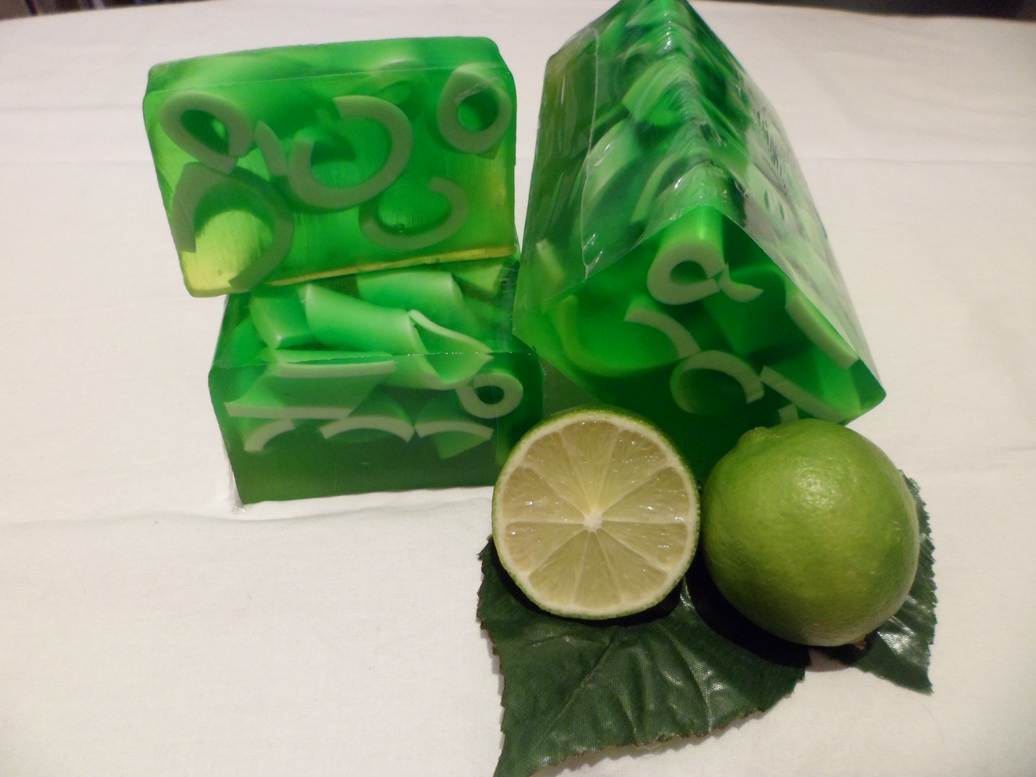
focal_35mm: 26
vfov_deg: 53.1
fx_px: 778
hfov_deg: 67.3
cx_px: 518
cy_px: 388
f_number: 3.3
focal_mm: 4.9
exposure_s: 1/45
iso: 320
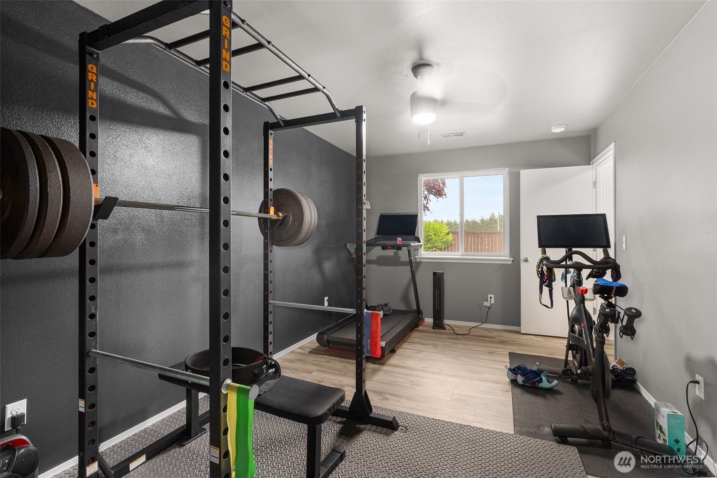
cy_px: 239
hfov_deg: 96.7
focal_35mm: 16
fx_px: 319
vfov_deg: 73.8
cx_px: 358
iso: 500
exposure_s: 1.3
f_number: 9
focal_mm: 16
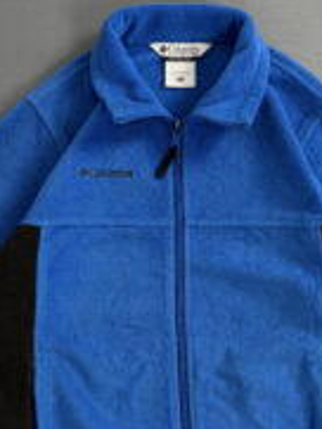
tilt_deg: -86.7
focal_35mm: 53
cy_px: 277
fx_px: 657
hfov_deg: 27.5
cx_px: 182
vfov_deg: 35.9
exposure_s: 1/60
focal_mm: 6.76
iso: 100
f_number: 1.78
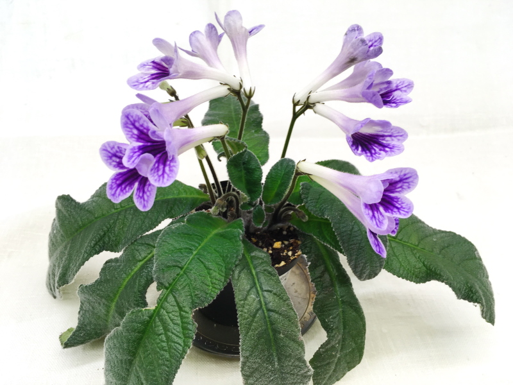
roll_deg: -0.5
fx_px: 430
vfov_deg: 48.2
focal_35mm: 29
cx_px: 256
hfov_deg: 61.7
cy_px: 192
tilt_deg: -35.6
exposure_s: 1/50
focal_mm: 4.15
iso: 25
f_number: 2.2
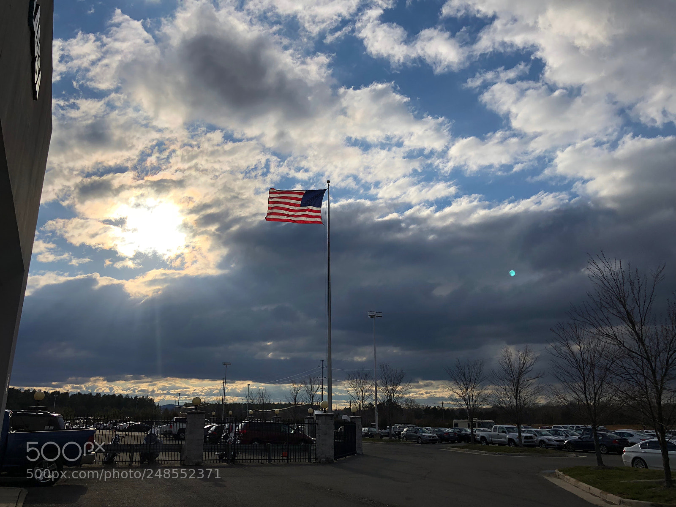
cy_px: 254
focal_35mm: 28
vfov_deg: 49.7
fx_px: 547
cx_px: 338
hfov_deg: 63.4
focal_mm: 4
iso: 25
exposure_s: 1/8000
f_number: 1.8
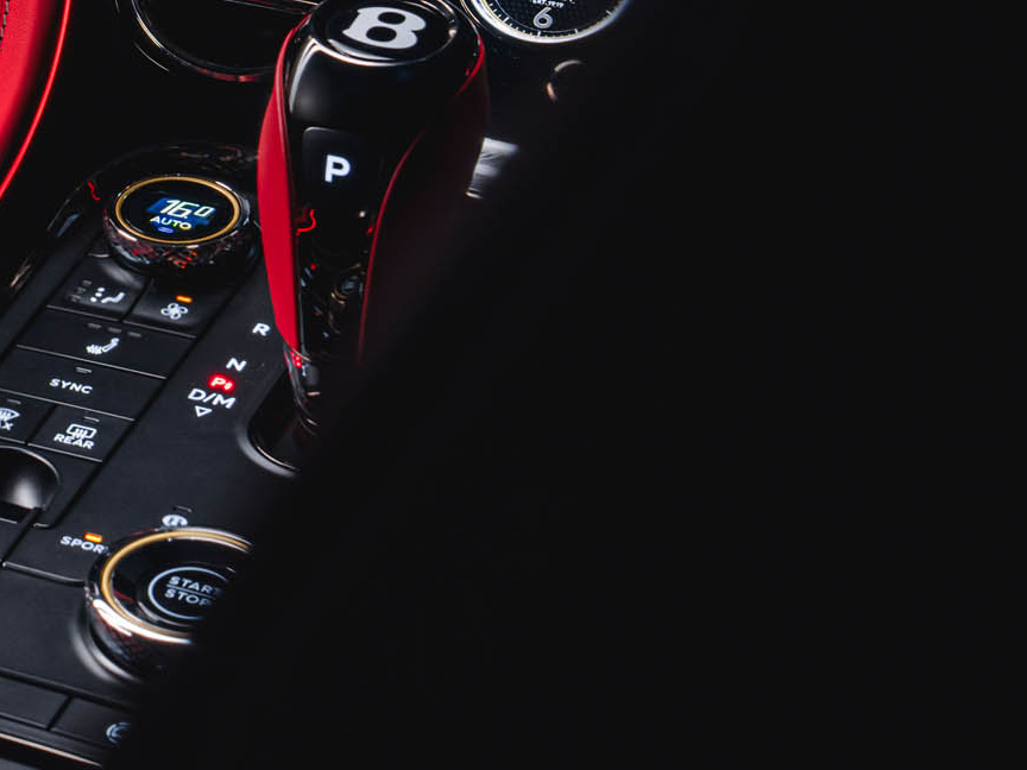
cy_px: -238
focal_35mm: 148
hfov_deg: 12.4
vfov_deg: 9.8
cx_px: -688
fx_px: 4391
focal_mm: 41
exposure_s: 6
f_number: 9
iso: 100
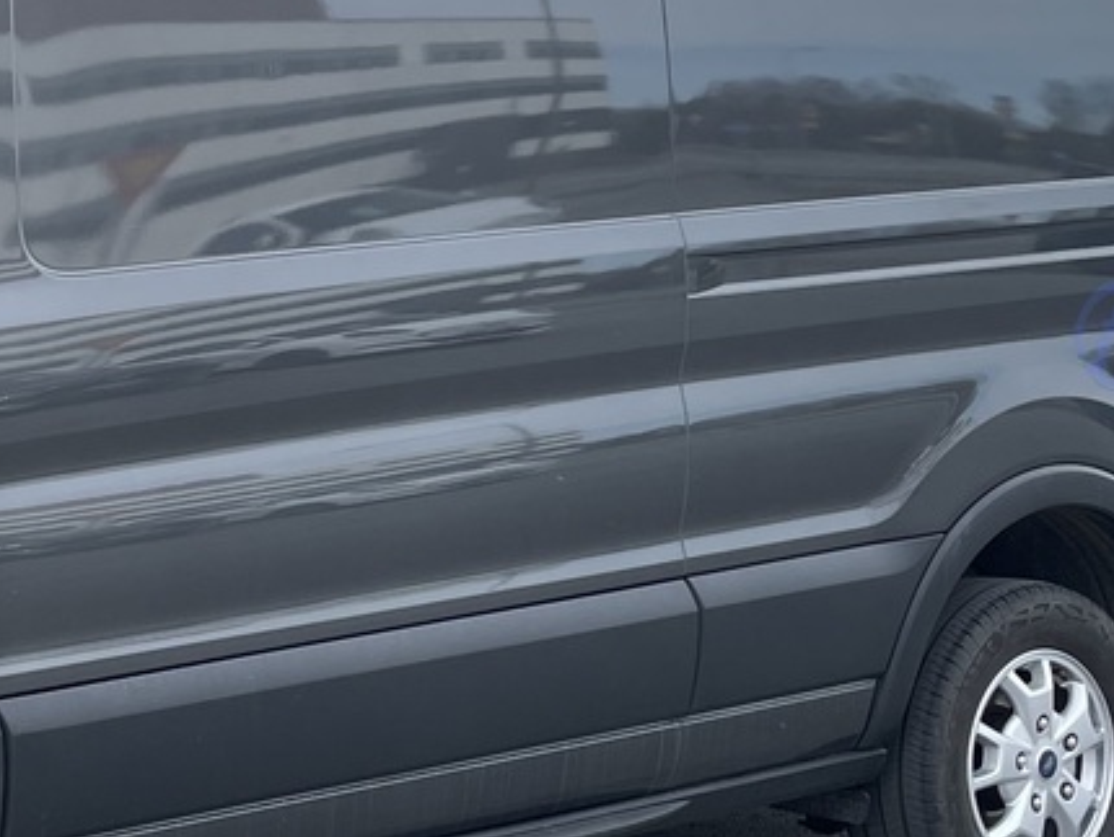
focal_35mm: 87
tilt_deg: -0.7
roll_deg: +2.8
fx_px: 2801
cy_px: 415
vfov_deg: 17.0
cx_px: -249
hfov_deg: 20.9
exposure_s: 1/903
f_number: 1.6
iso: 32
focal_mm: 4.2
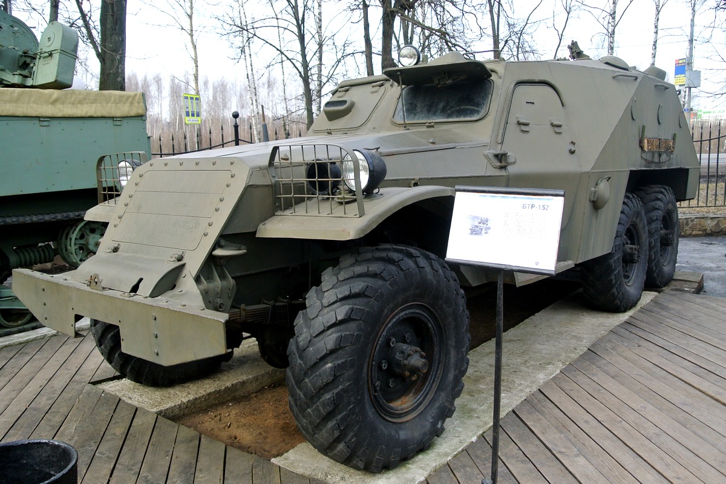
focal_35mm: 31
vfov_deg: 42.3
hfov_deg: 60.3
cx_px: 363
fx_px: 625
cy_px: 242
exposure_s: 1/160
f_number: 3.8
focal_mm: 11.8
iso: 100
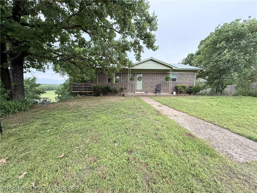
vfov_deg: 85.7
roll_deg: -0.7
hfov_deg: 102.1
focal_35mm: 14
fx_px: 104
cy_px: 96
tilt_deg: -5.2
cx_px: 128
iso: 200
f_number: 2.2
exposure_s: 1/99
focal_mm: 2.22
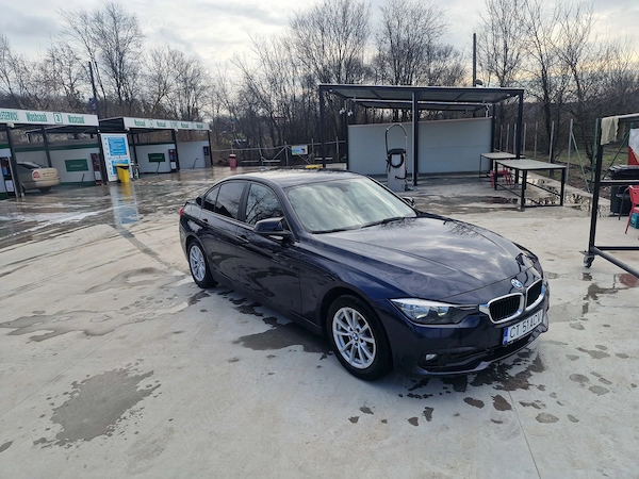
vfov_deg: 58.9
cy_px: 240
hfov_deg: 73.9
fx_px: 425
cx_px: 320
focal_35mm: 23
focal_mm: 6.4
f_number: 1.8
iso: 50
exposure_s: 1/774
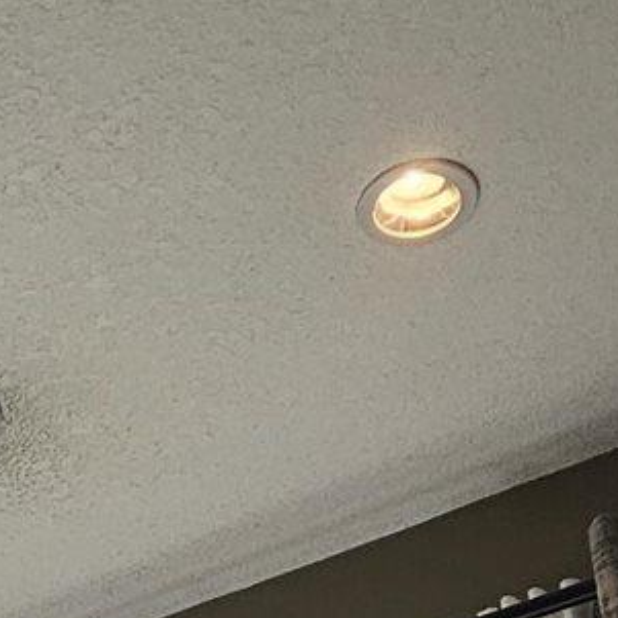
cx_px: -177
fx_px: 1777
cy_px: 1429
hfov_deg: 18.4
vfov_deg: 14.3
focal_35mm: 88
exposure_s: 1/60
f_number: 2.2
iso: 50
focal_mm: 2.2
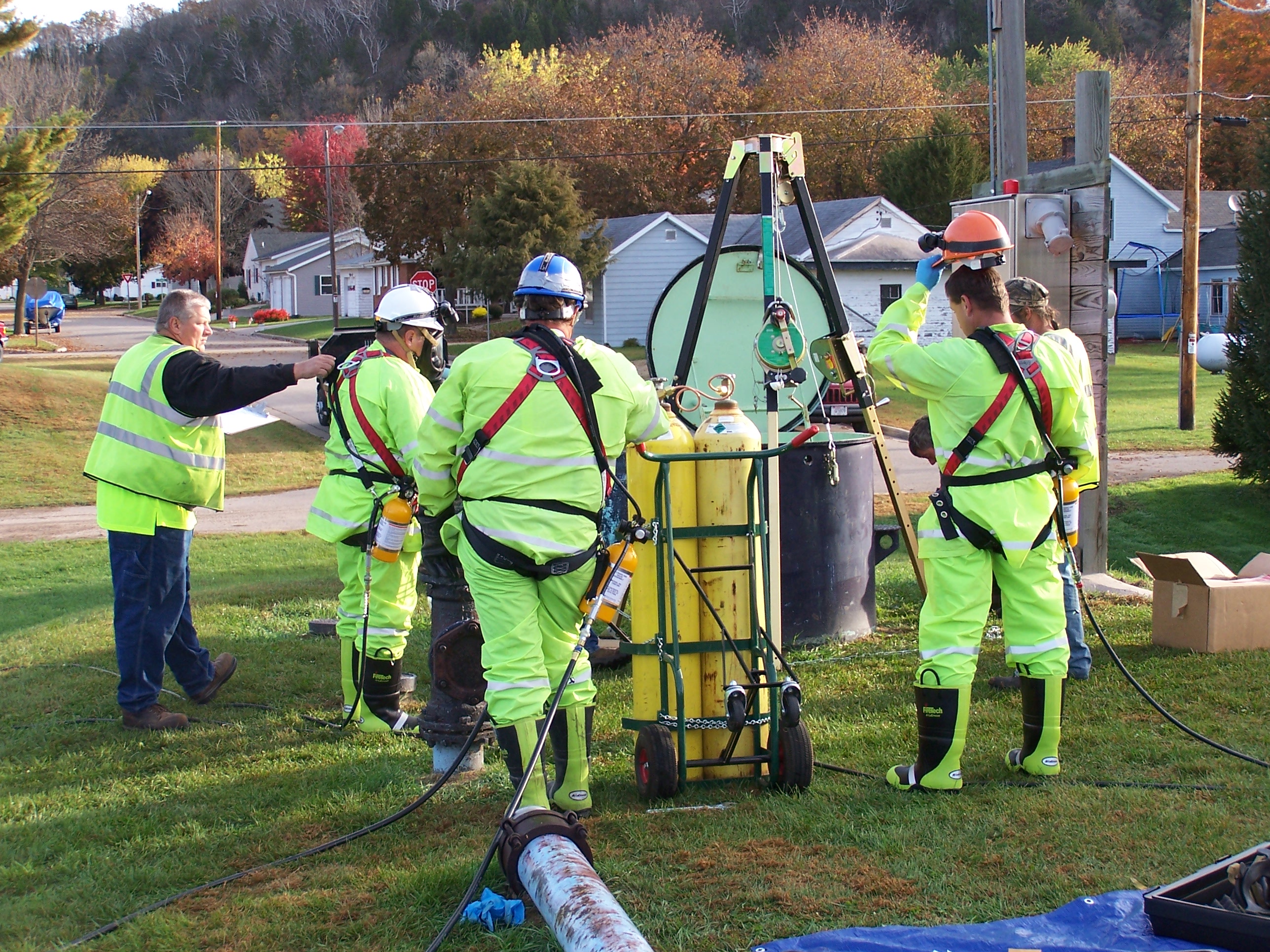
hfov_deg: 30.3
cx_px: 635
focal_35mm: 64
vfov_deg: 22.9
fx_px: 2348
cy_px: 476
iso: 80
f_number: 3.2
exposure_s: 1/200
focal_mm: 10.7
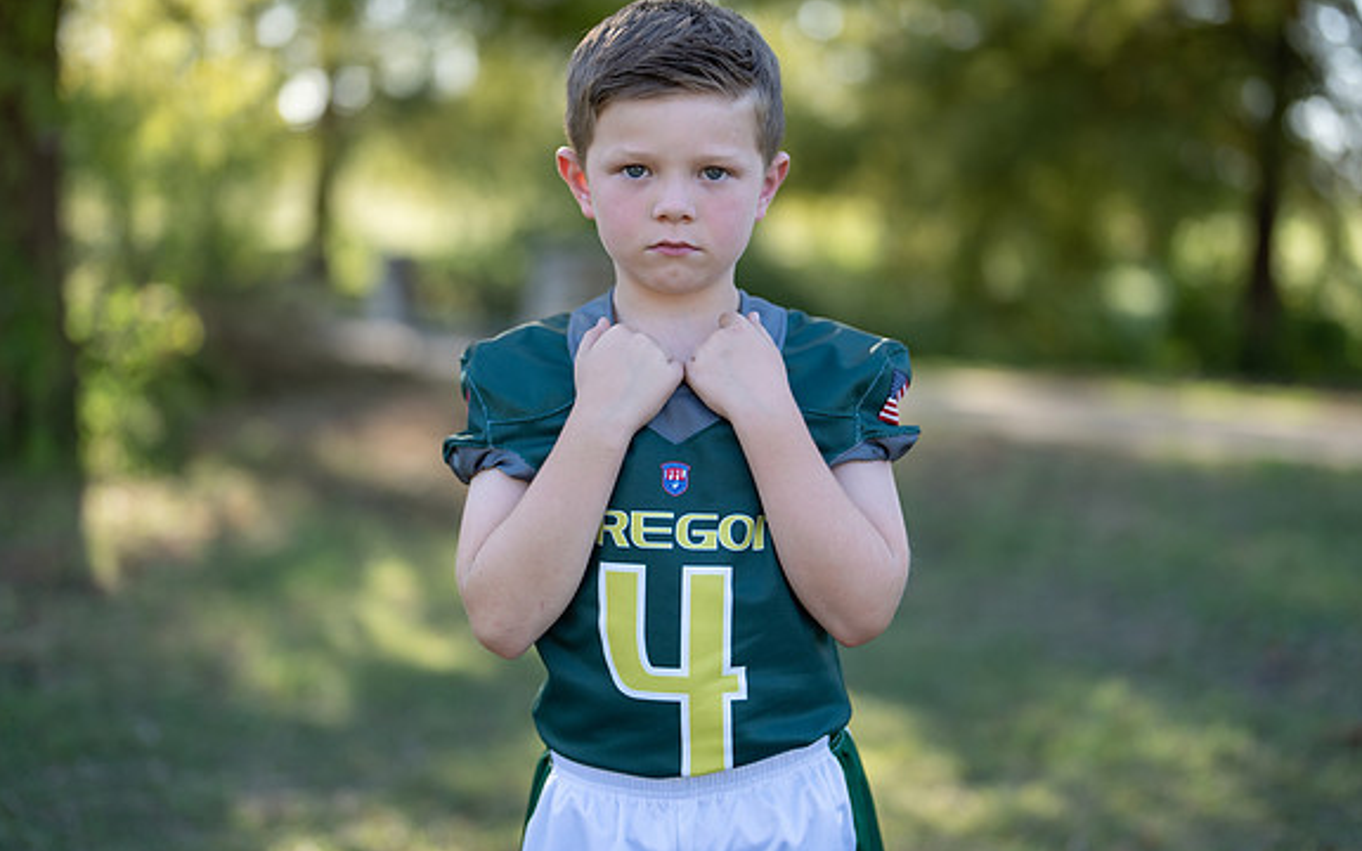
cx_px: 681
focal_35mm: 55
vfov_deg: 23.5
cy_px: 385
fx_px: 2042
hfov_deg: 36.9
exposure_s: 1/1250
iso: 100
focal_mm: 50
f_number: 1.2
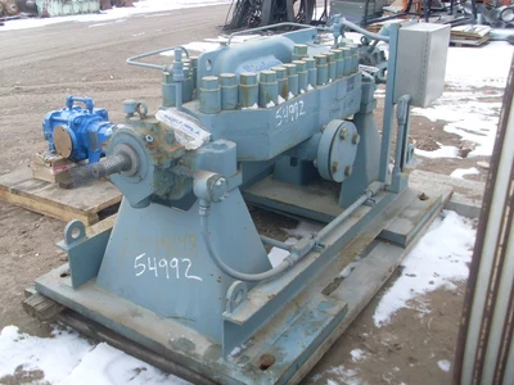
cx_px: 257
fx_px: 564
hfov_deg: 49.0
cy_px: 192
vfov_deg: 37.7
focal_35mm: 38
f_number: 7.7
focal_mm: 6.3
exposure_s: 1/90
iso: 80
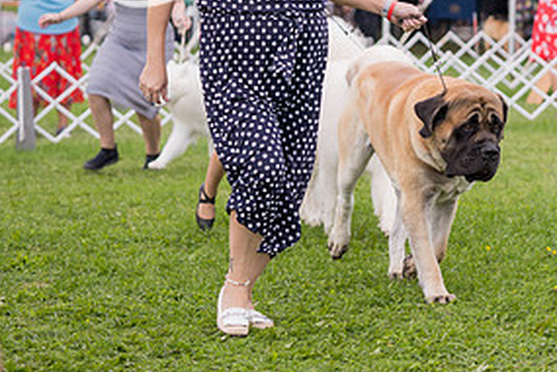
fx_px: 2553
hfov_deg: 12.4
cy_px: 42
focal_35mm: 165
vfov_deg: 8.3
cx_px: 375
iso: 100
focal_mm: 81
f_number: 2.8
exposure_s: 1/1000
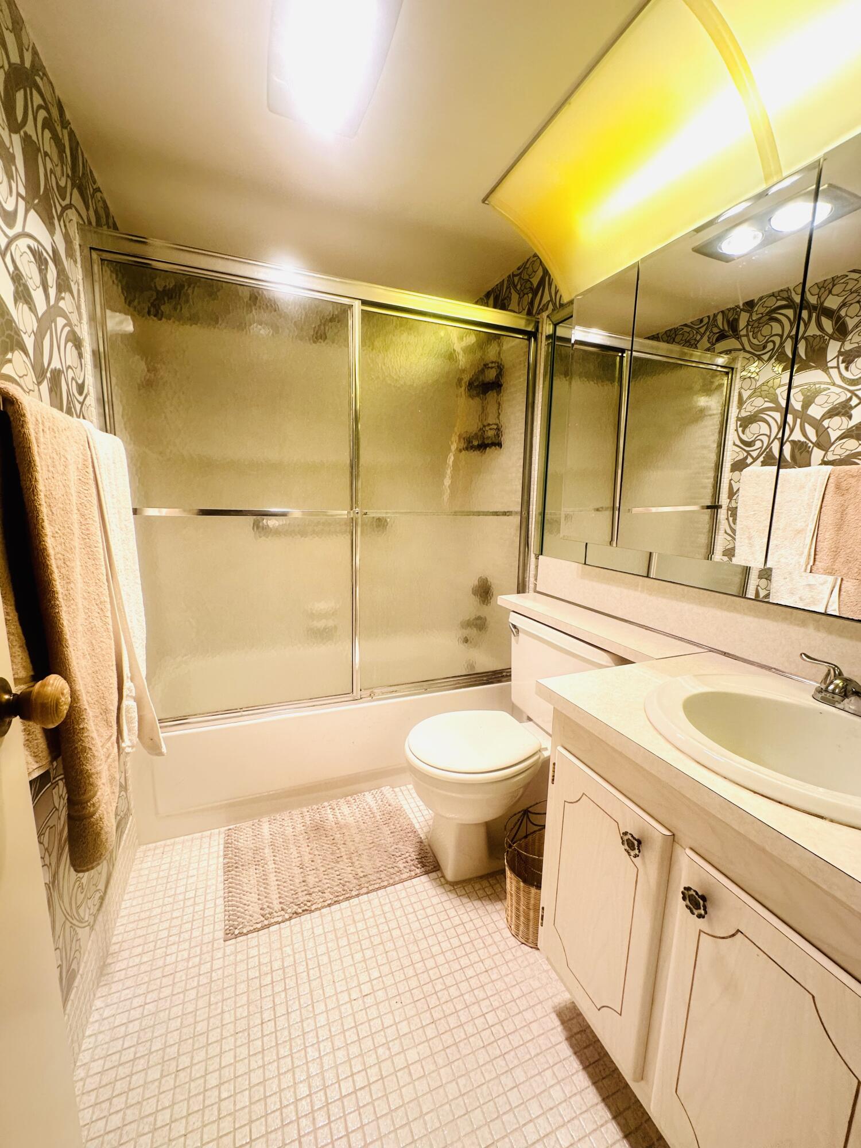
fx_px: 464
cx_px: 430
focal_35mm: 14
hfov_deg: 85.7
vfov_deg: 102.1
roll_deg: -1.8
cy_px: 574
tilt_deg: -9.5
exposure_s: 1/120
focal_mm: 2.22
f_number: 2.2
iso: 160
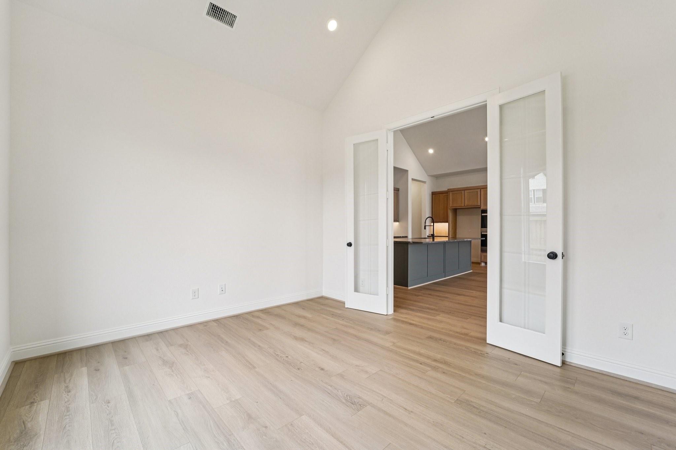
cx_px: 338
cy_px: 225
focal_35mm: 14
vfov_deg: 81.2
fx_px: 263
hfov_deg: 104.3
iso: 500
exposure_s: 1/80
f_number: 8
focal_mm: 14
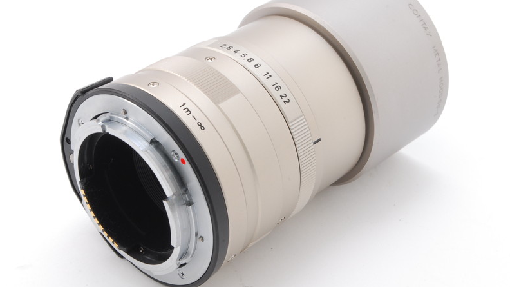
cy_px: 127
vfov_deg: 13.8
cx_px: 254
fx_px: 1183
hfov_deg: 24.3
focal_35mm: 88
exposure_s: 1/100
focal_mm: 55
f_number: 18
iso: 250
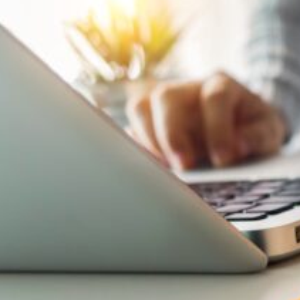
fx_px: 1069
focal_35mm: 109
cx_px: 424
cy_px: 95
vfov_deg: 15.9
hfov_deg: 15.0
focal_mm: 30.2
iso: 400
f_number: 3.6
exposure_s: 1/20
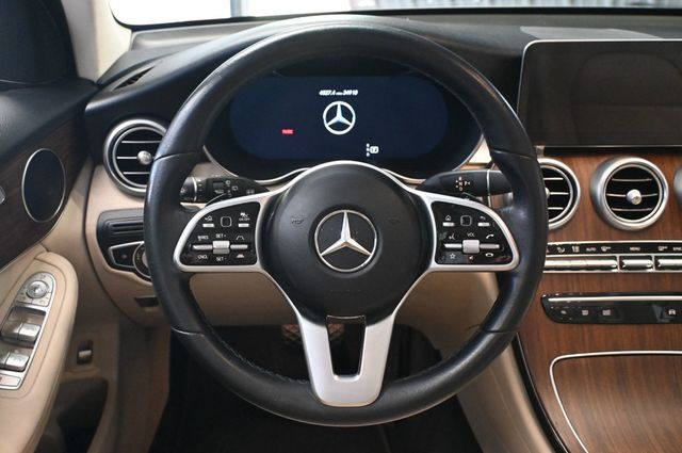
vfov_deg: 39.1
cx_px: 341
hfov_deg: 56.2
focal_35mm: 34
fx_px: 639
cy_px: 226
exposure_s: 1/60
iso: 5000
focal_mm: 22.5
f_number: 4
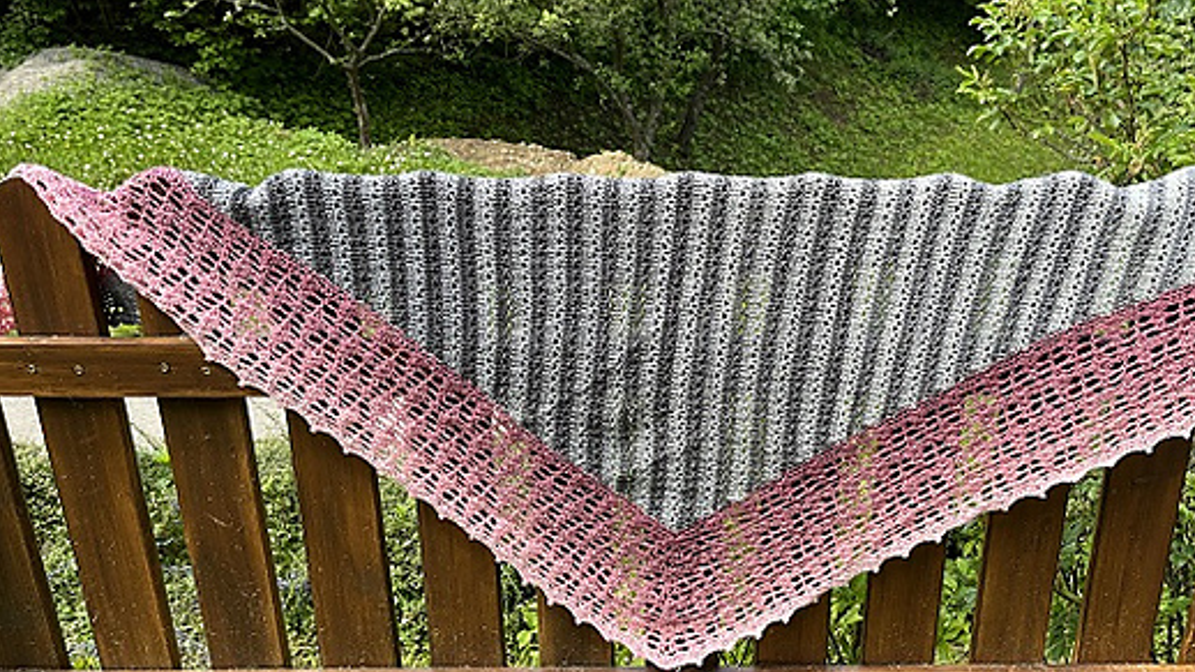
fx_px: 1109
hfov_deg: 56.1
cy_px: 307
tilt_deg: -25.3
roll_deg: -1.7
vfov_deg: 33.7
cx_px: 731
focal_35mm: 35
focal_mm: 5.1
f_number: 1.6
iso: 50
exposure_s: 1/481
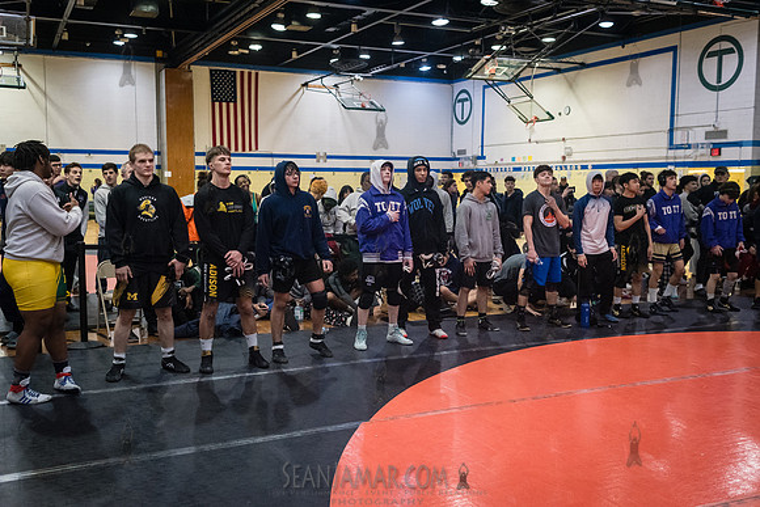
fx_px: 757
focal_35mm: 36
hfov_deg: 53.3
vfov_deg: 37.1
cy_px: 254
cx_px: 380
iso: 8000
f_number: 4
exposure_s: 1/400
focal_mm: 35
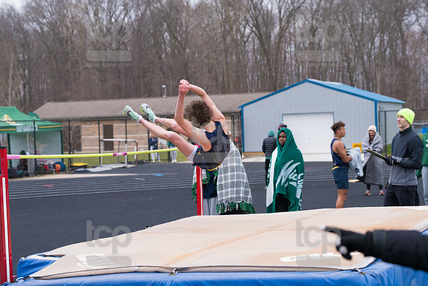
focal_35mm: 86
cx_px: 214
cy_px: 143
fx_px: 1023
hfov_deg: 23.6
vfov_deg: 15.9
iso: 2000
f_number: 5
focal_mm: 86
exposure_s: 1/2000
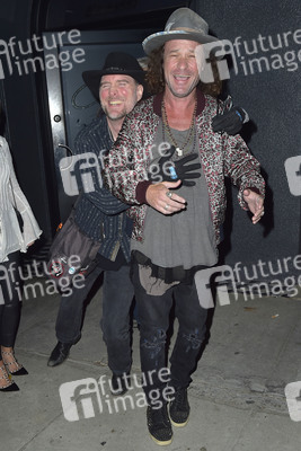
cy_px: 226
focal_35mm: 32
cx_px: 150
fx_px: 401
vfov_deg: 58.7
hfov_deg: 41.1
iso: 400
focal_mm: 32
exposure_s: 1/250
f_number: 6.3
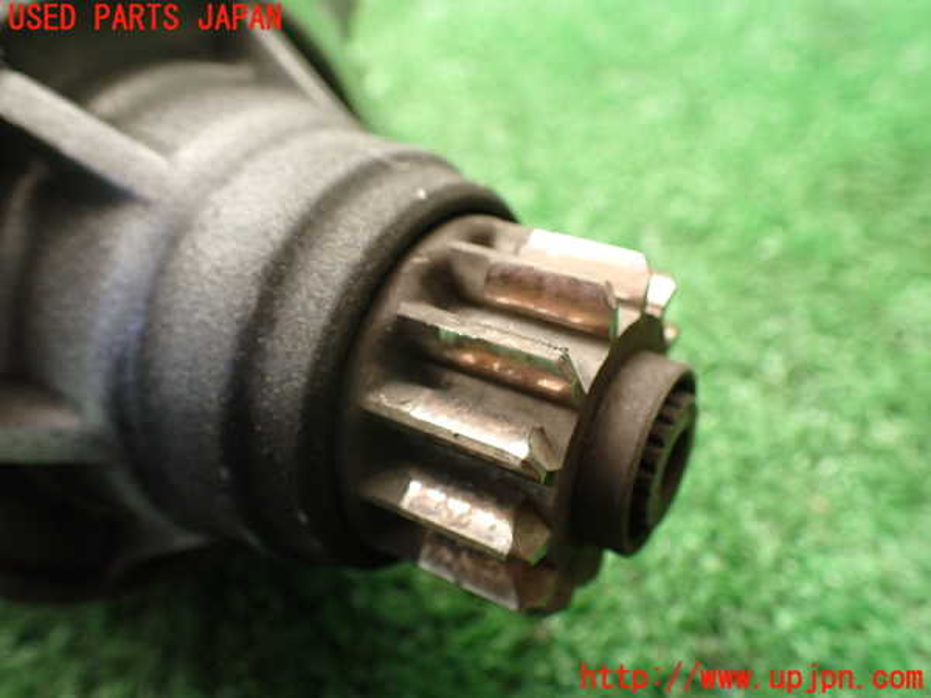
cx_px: 466
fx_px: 807
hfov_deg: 60.0
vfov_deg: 46.8
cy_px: 349
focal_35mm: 30
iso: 500
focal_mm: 5.4
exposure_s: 1/125
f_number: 2.3
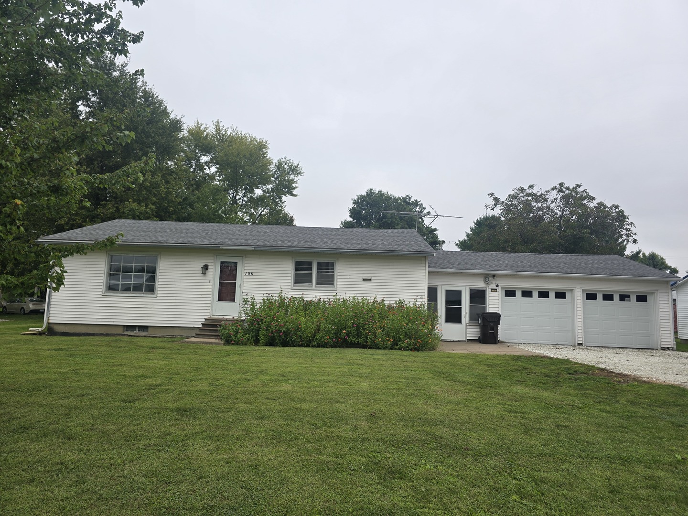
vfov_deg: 58.9
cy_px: 258
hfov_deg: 73.9
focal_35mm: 23
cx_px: 344
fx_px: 457
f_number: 1.7
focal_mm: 6.3
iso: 12
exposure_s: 1/467
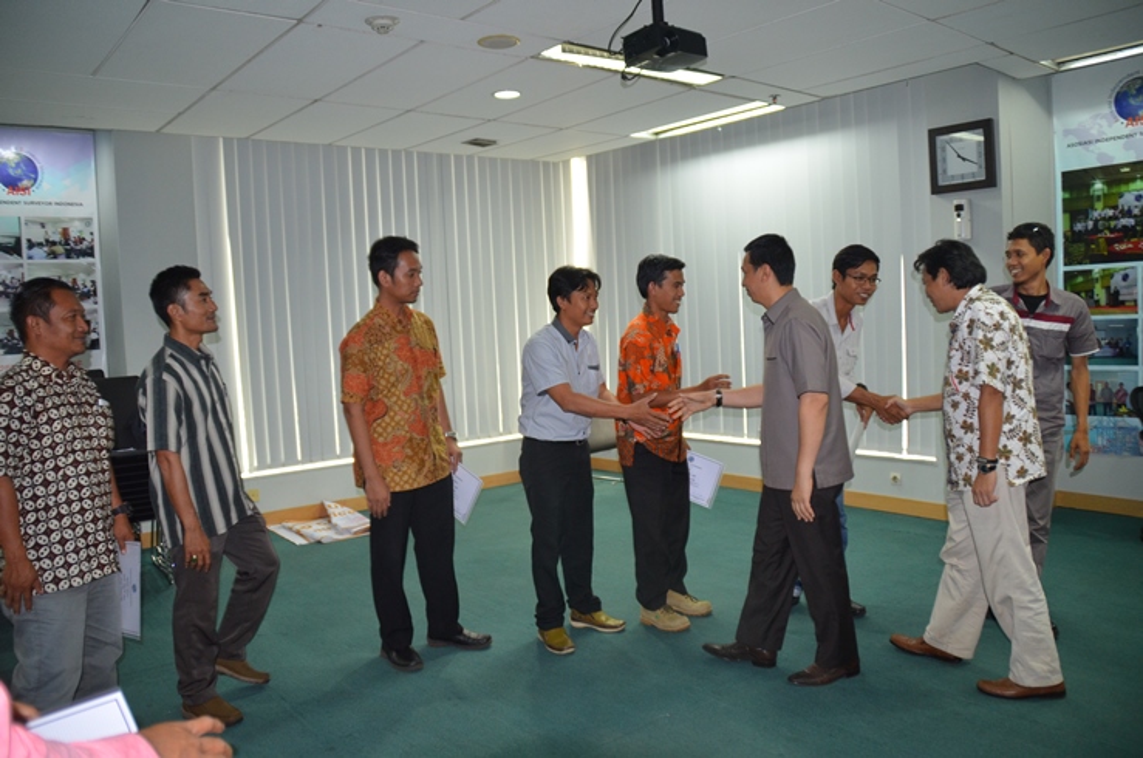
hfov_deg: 67.5
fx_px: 856
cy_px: 379
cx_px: 572
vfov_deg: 47.8
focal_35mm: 27
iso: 720
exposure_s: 1/60
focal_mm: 18
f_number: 3.5
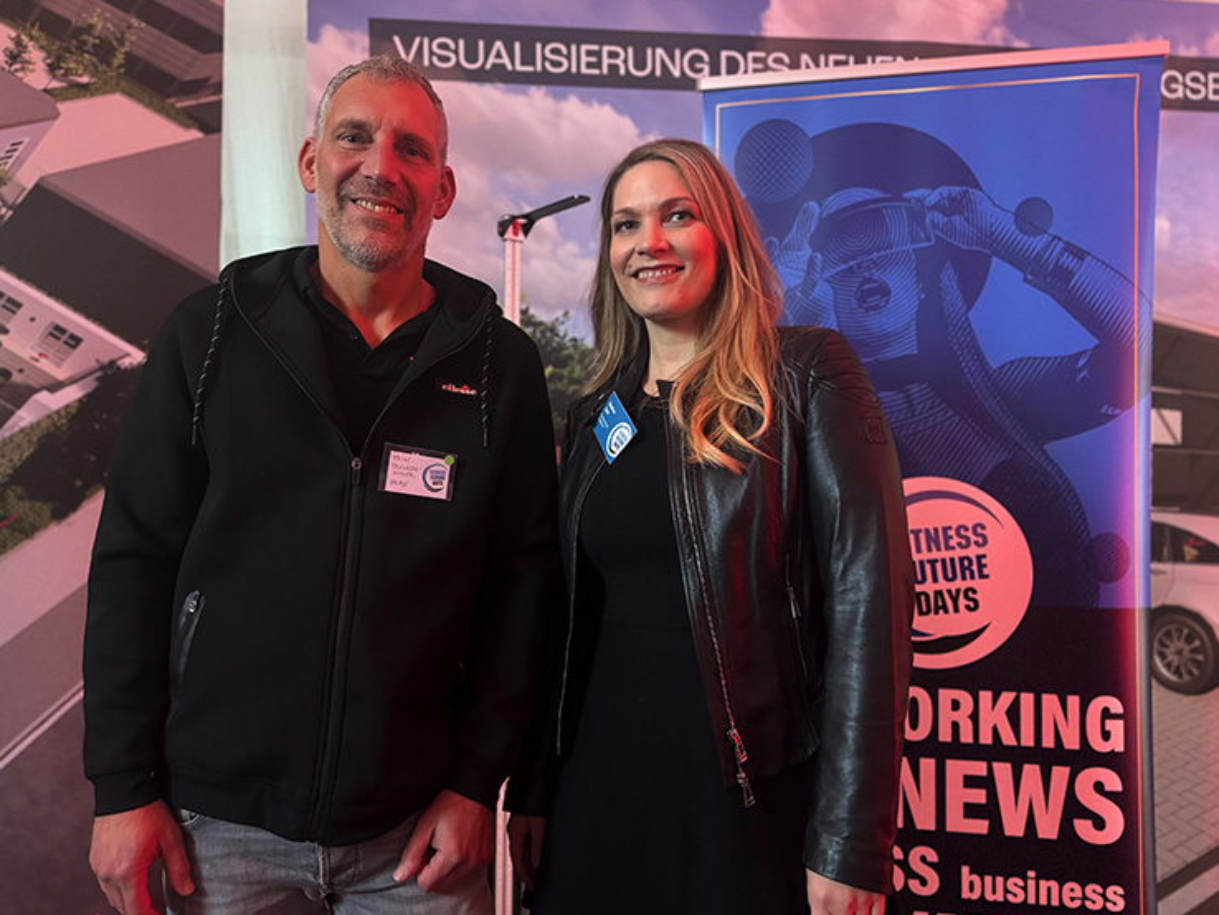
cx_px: 576
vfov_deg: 53.1
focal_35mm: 26
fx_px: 916
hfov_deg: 67.2
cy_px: 451
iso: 800
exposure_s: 1/36
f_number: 1.78
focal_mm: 6.76
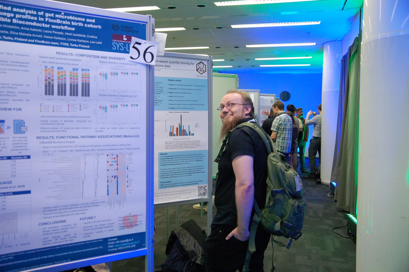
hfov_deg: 53.2
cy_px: 136
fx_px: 409
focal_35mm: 36
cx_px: 204
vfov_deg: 36.8
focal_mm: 24
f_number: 4
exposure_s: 1/125
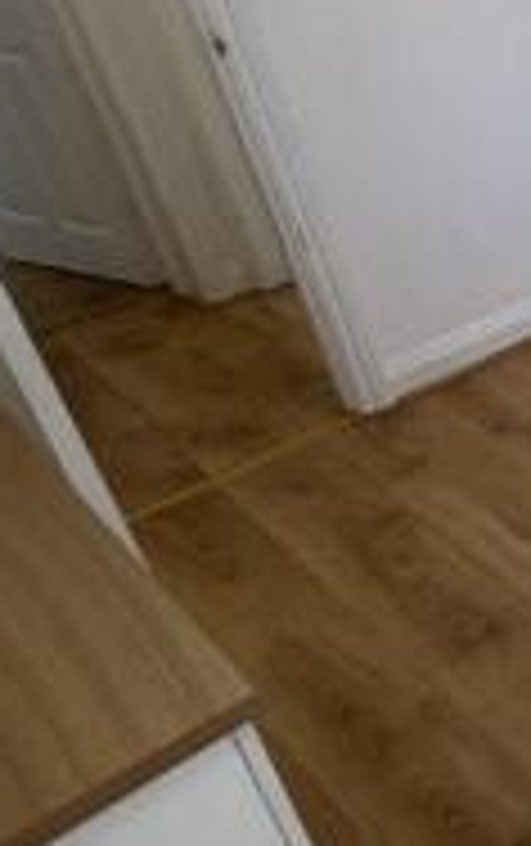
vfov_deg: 40.8
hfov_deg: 15.4
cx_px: 1258
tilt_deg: -21.1
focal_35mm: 46
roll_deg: +0.9
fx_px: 1062
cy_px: 119
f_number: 2.2
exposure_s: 1/100
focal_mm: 2.22
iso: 100
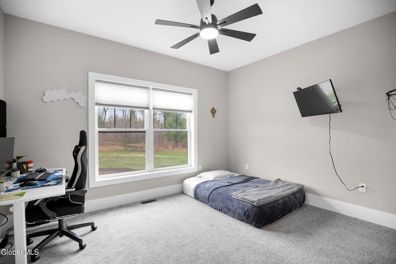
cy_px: 132
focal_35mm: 16
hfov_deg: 96.7
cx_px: 198
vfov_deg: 73.8
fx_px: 176
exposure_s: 1/100
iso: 500
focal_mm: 16
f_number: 4
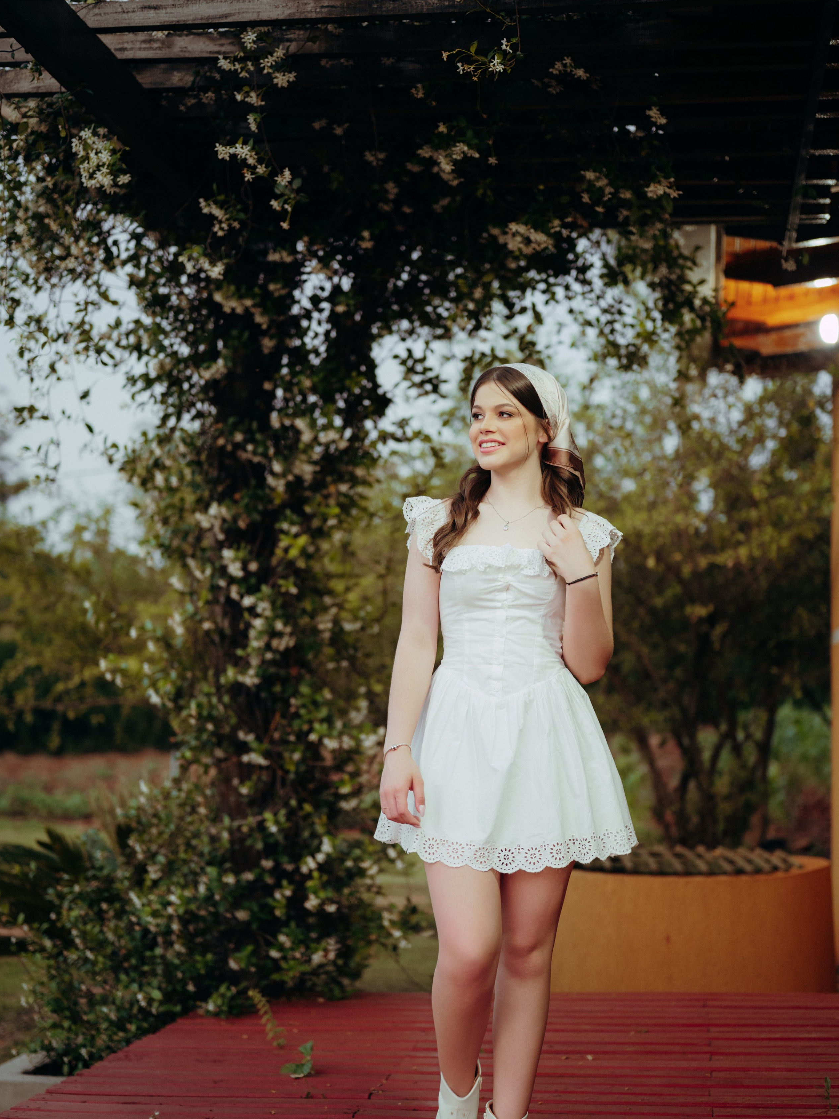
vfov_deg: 34.9
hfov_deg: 26.6
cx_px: 415
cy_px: 612
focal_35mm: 55
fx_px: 1777
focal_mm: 50
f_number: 1.8
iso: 500
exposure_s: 1/100
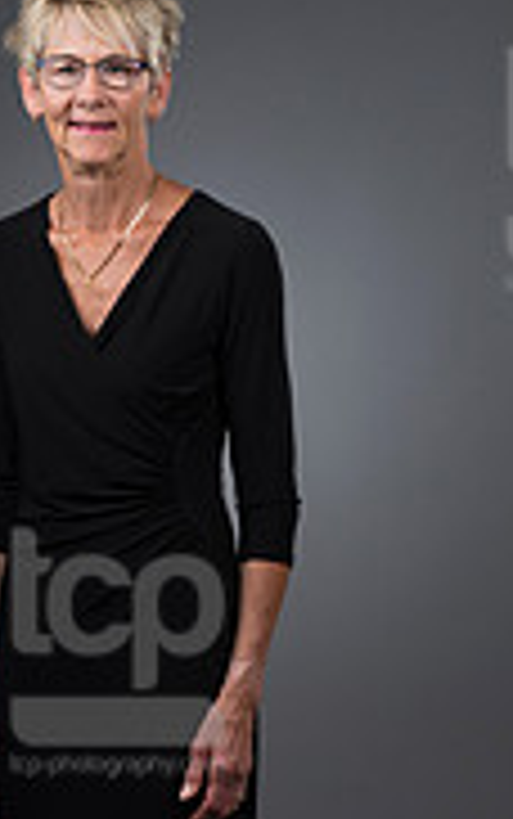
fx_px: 4512
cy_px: 652
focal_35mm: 202
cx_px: 117
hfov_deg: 6.5
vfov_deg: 10.3
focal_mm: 80
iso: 160
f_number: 5.6
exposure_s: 1/250
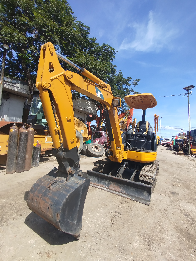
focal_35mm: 15
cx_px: 98
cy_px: 130
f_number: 2.2
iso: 50
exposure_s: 1/950
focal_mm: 1.65
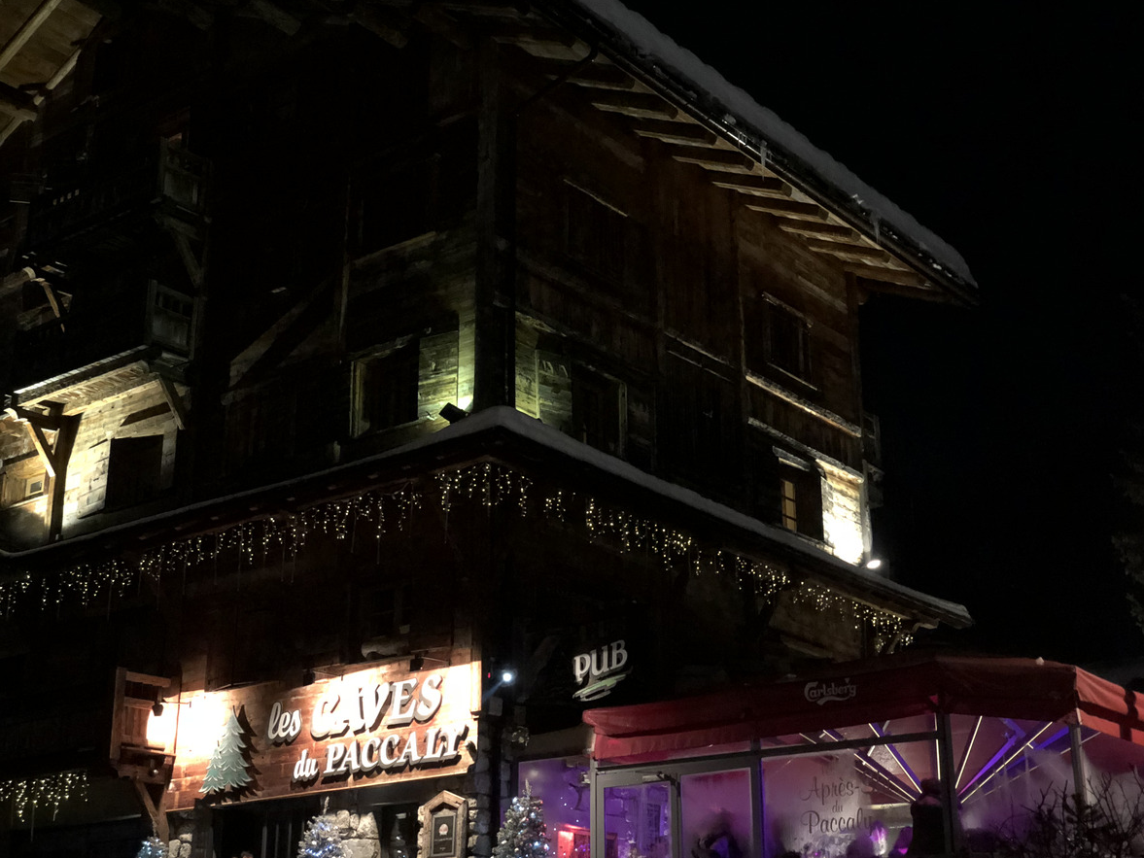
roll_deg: +0.4
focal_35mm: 53
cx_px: 582
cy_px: 424
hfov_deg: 36.2
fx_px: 1752
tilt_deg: +21.3
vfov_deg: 27.5
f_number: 2.4
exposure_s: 1/8
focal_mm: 6
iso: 250
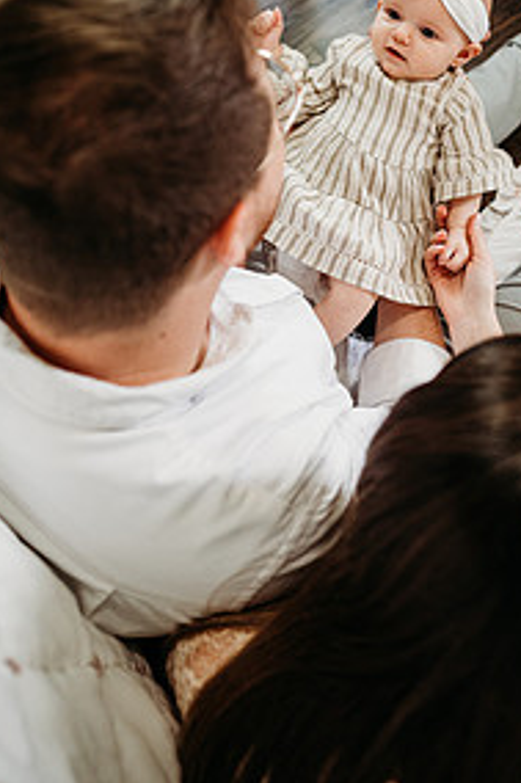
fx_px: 826
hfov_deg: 34.4
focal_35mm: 38
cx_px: 378
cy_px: 240
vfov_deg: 49.5
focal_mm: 24
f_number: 2.5
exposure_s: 1/200
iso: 1600
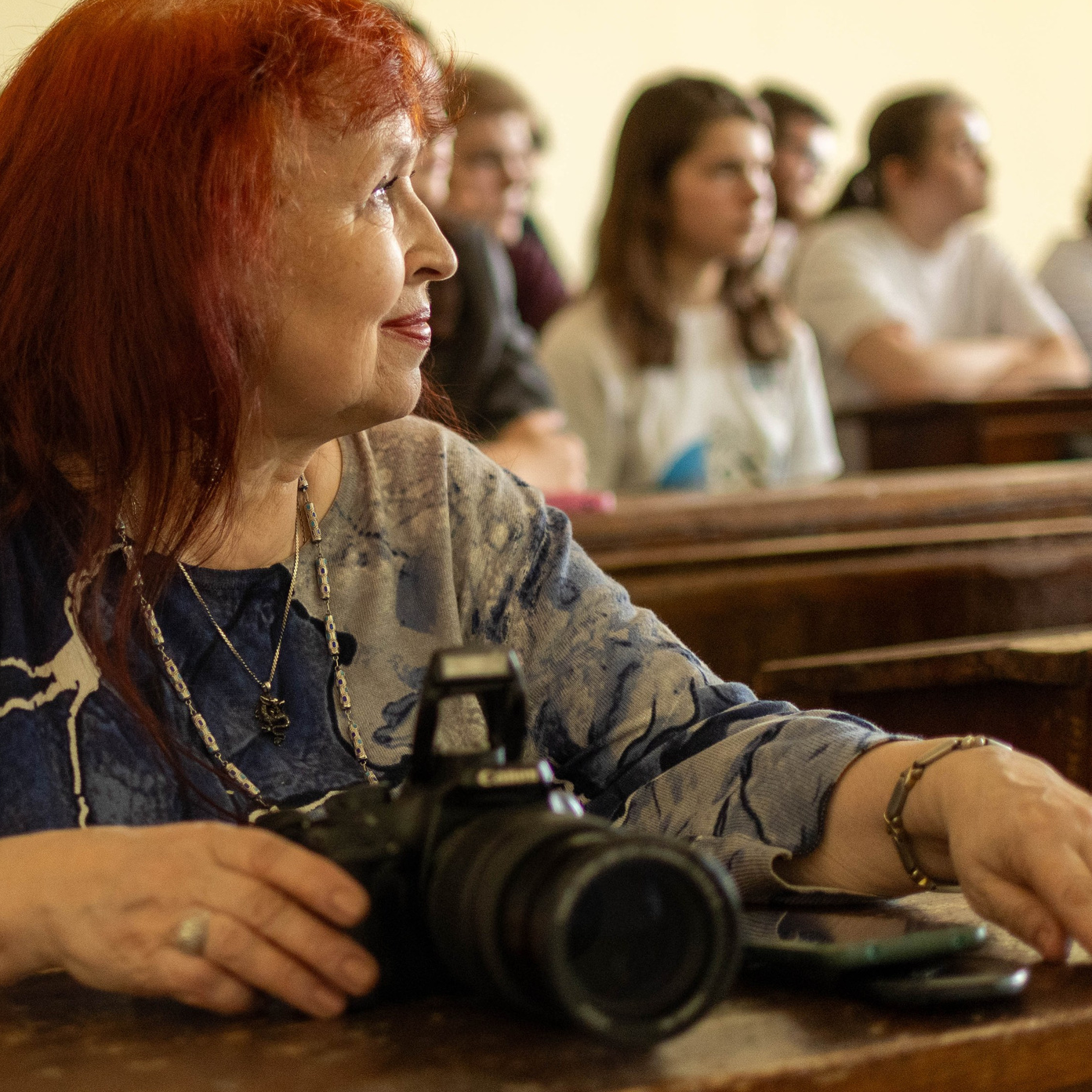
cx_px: 356
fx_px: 2927
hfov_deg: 21.1
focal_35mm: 82
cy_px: 546
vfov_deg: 21.1
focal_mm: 35
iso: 1000
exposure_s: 1/200
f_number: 1.8
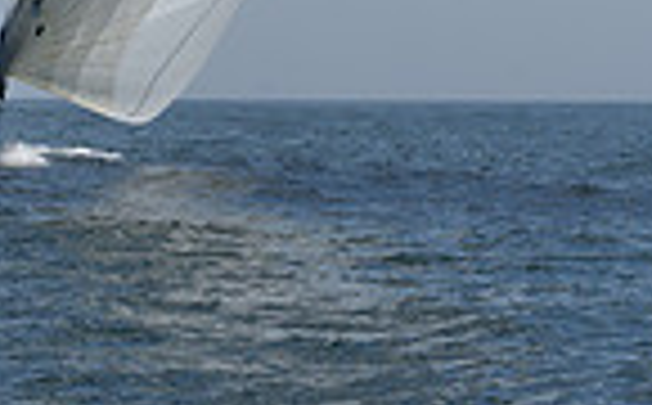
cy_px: -801
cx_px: 38
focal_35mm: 286
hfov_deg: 7.3
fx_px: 5072
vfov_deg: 4.4
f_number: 13
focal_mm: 70
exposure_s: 1/800
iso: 250
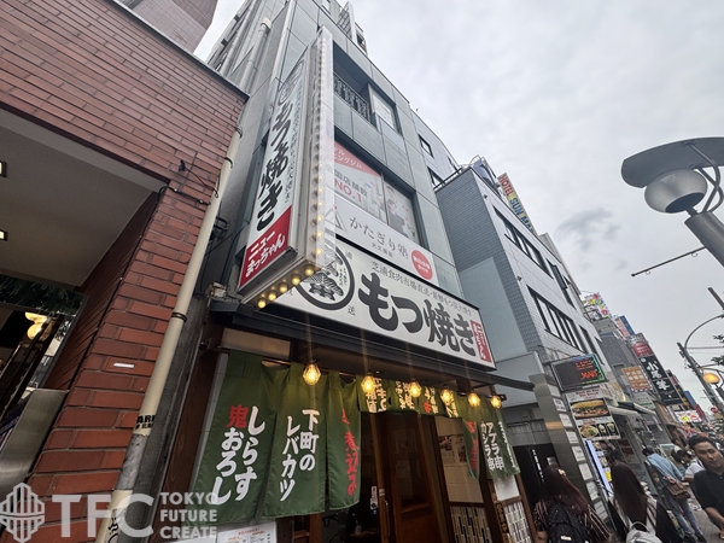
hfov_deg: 102.1
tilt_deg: +34.2
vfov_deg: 85.7
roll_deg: +4.5
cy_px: 272
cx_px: 362
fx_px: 293
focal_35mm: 14
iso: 40
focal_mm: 2.22
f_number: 2.2
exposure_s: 1/307
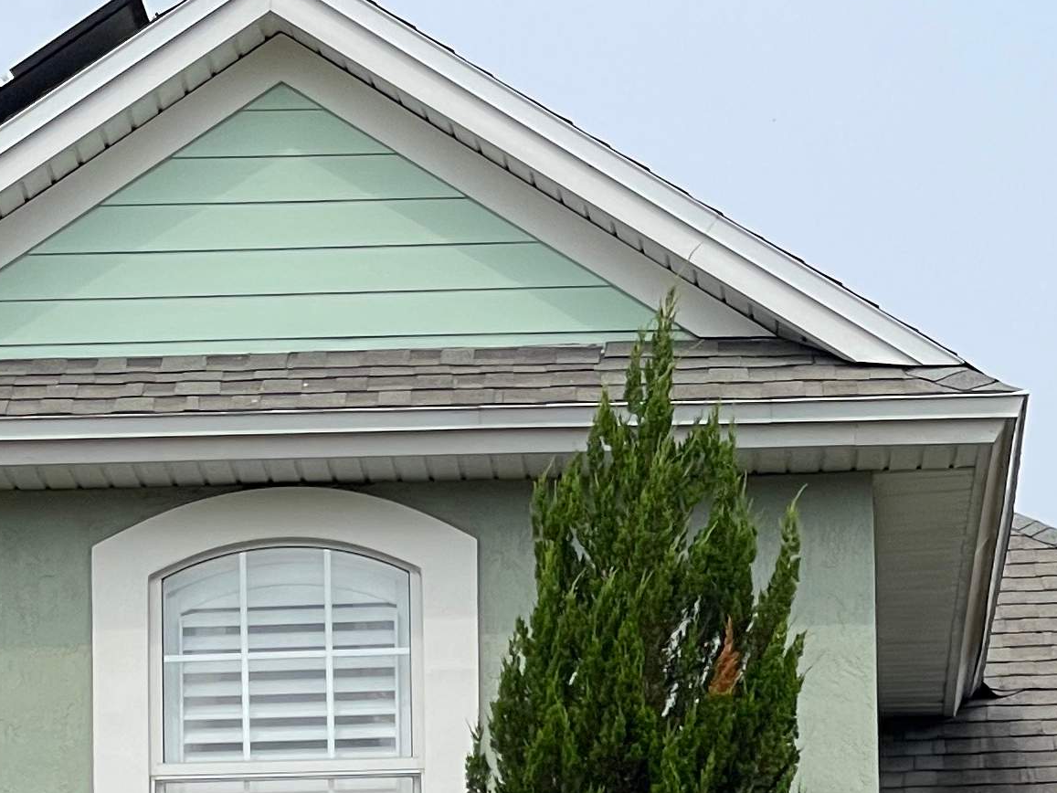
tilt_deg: +6.2
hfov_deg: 8.9
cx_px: 236
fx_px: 6810
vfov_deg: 6.6
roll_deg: -1.0
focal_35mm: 223
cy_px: 1279
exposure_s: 1/1074
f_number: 2.2
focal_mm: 7.5
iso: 20
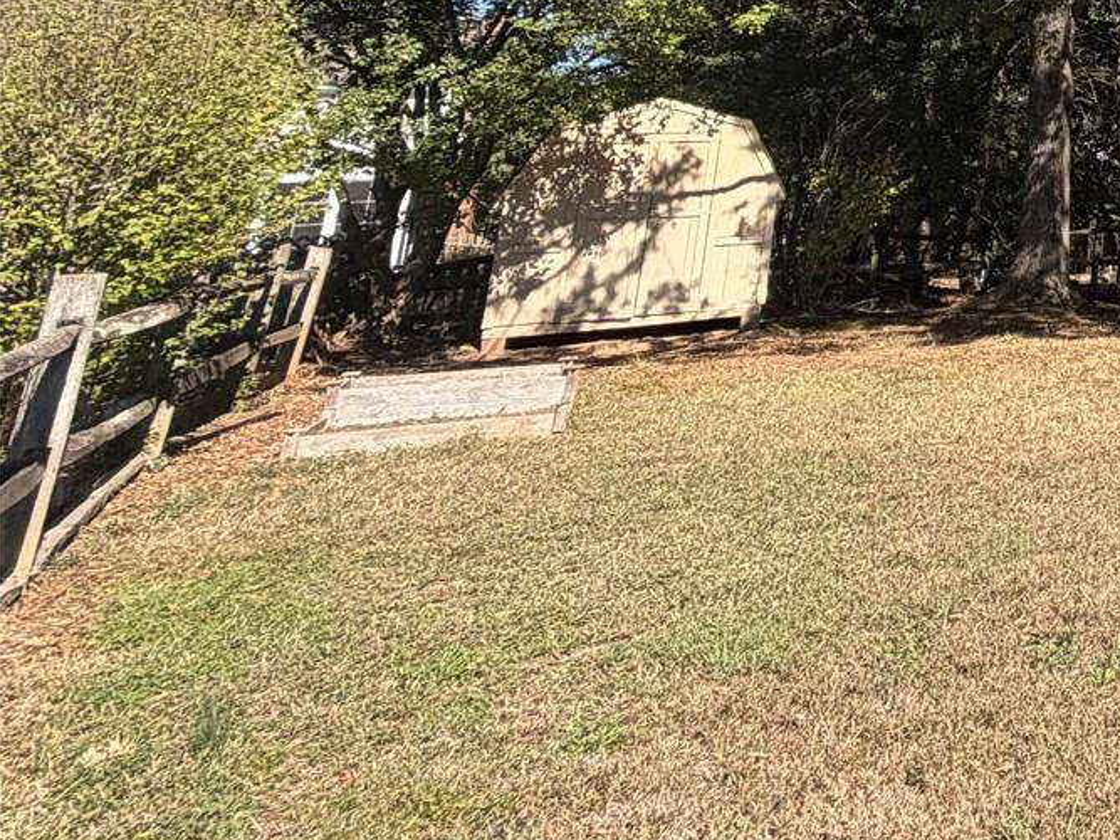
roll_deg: +4.1
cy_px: -203
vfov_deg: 28.5
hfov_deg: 27.7
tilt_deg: +15.9
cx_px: 1718
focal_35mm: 43
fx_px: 1391
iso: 40
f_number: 2.2
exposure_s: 1/554
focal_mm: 2.22
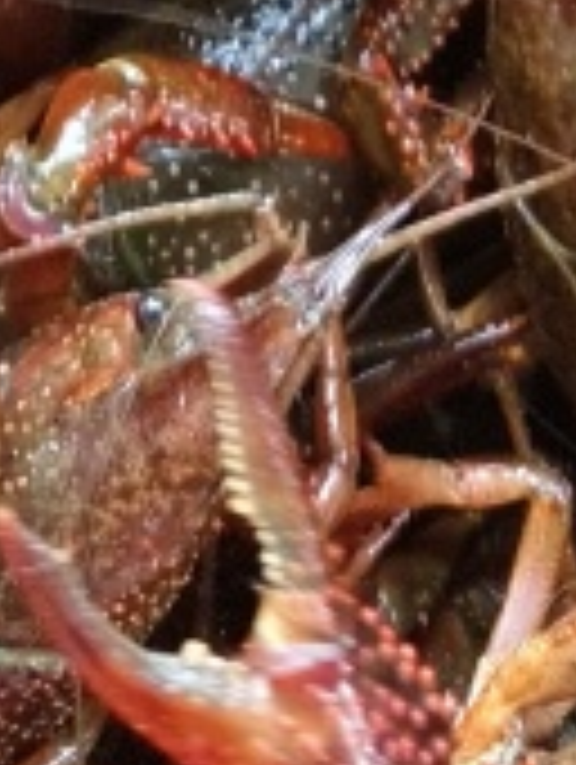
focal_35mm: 144
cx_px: 184
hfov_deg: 10.3
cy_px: -1168
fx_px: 3187
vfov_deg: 11.1
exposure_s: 1/76.7
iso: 71
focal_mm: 5.5
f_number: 1.75
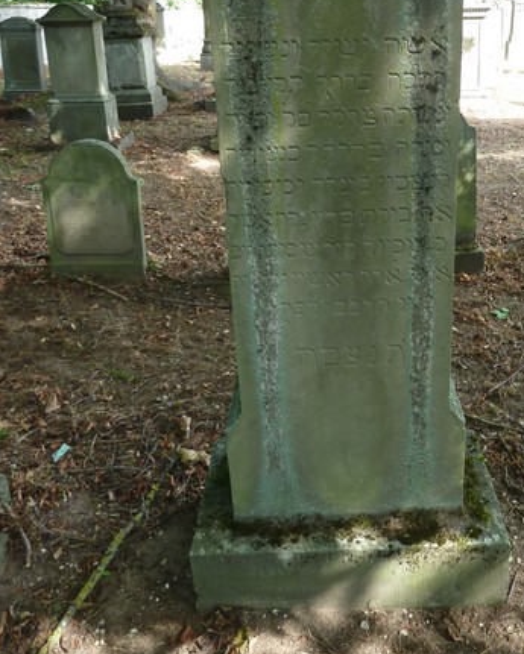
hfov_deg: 42.9
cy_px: 217
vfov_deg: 51.8
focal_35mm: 34
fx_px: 659
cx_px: 340
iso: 80
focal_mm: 4.1
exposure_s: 1/50
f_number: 3.3
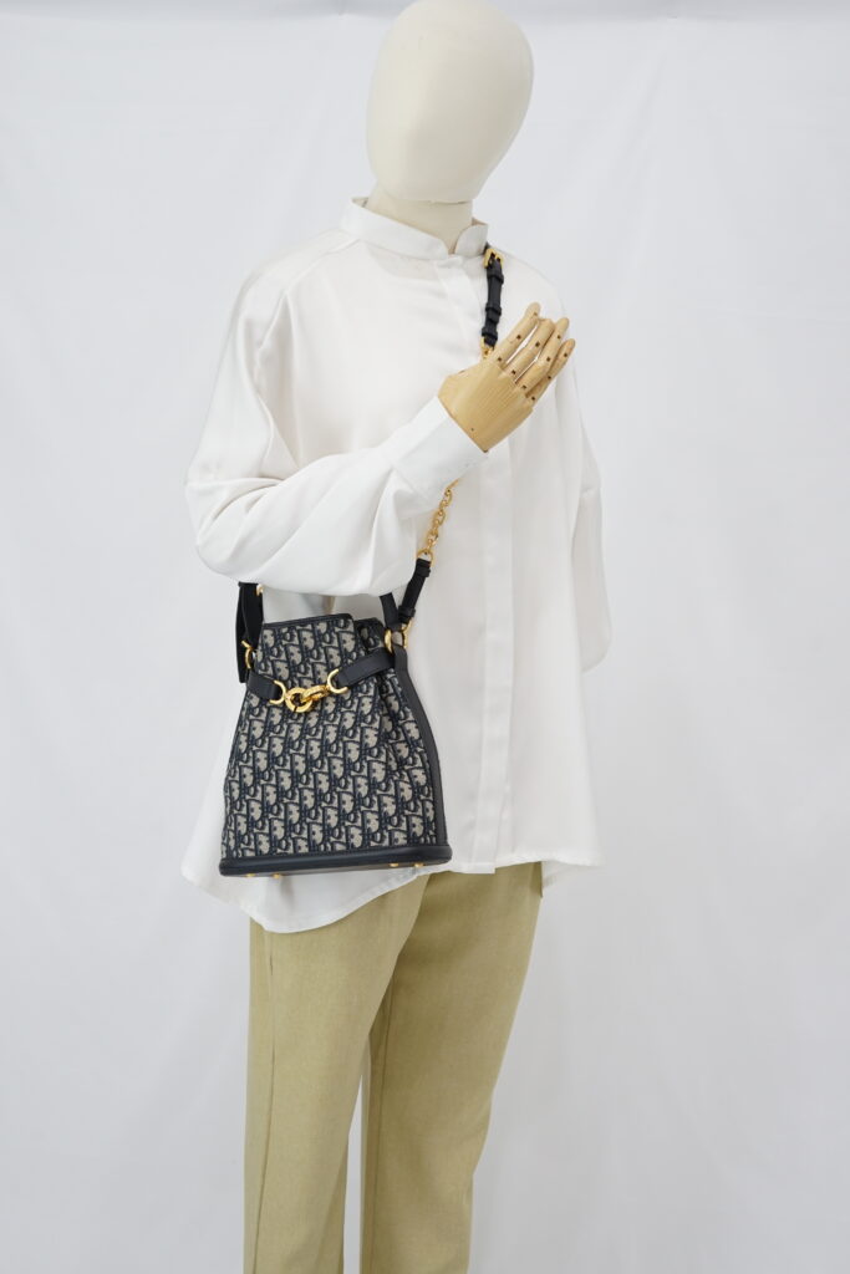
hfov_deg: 27.0
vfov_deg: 39.6
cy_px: 637
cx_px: 425
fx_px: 1770
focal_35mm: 50
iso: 640
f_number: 6.3
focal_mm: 50
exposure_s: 1/8
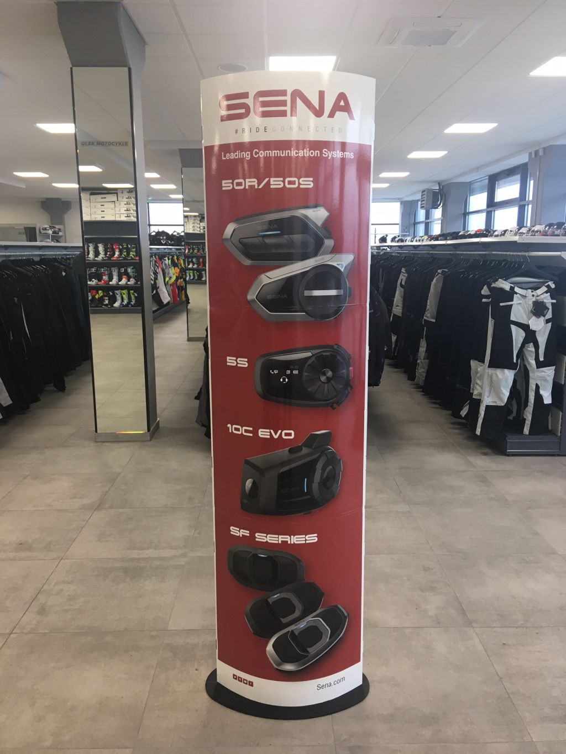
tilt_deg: -11.5
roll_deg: +0.2
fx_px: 632
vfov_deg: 61.7
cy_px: 377
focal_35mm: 29
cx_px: 283
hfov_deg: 48.2
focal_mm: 4.15
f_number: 2.2
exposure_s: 1/33
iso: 50
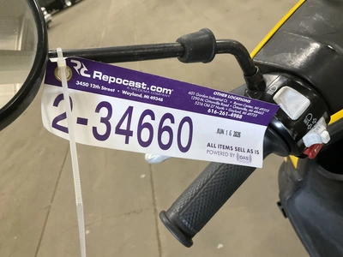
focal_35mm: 29
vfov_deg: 48.2
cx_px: 172
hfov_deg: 61.7
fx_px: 287
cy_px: 128
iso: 200
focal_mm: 3
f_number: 1.8
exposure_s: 1/60
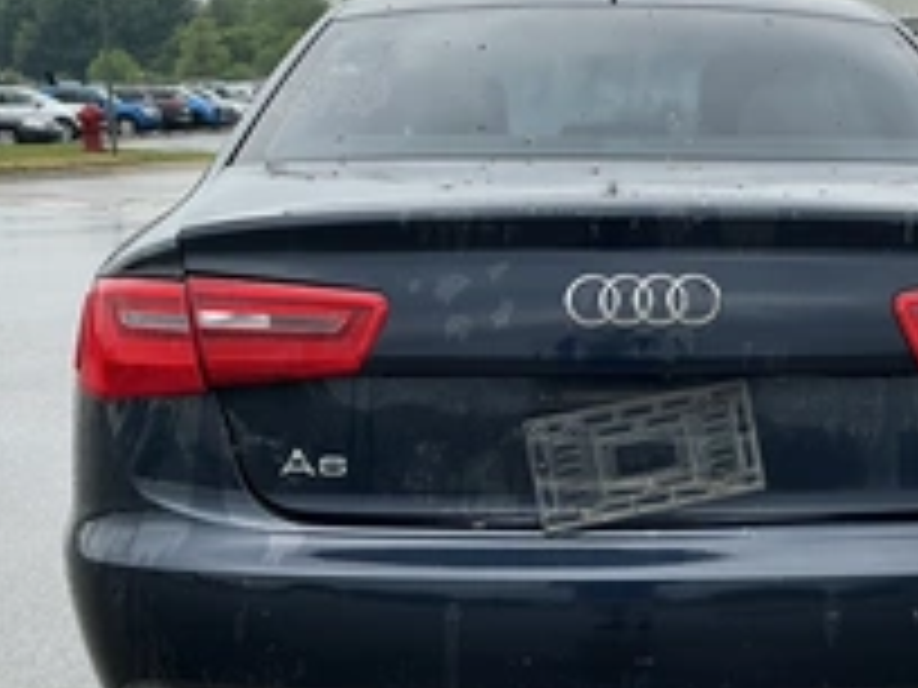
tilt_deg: -5.3
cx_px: 630
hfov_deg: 34.5
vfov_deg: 26.6
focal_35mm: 55
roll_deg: +0.7
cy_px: 351
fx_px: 1459
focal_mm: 3
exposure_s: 1/739
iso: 25
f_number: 1.8
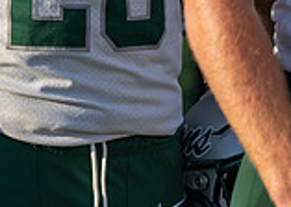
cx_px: -59
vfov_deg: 3.0
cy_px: -174
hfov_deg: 4.2
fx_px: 3932
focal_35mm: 476
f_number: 2.8
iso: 100
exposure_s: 1/1600
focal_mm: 123
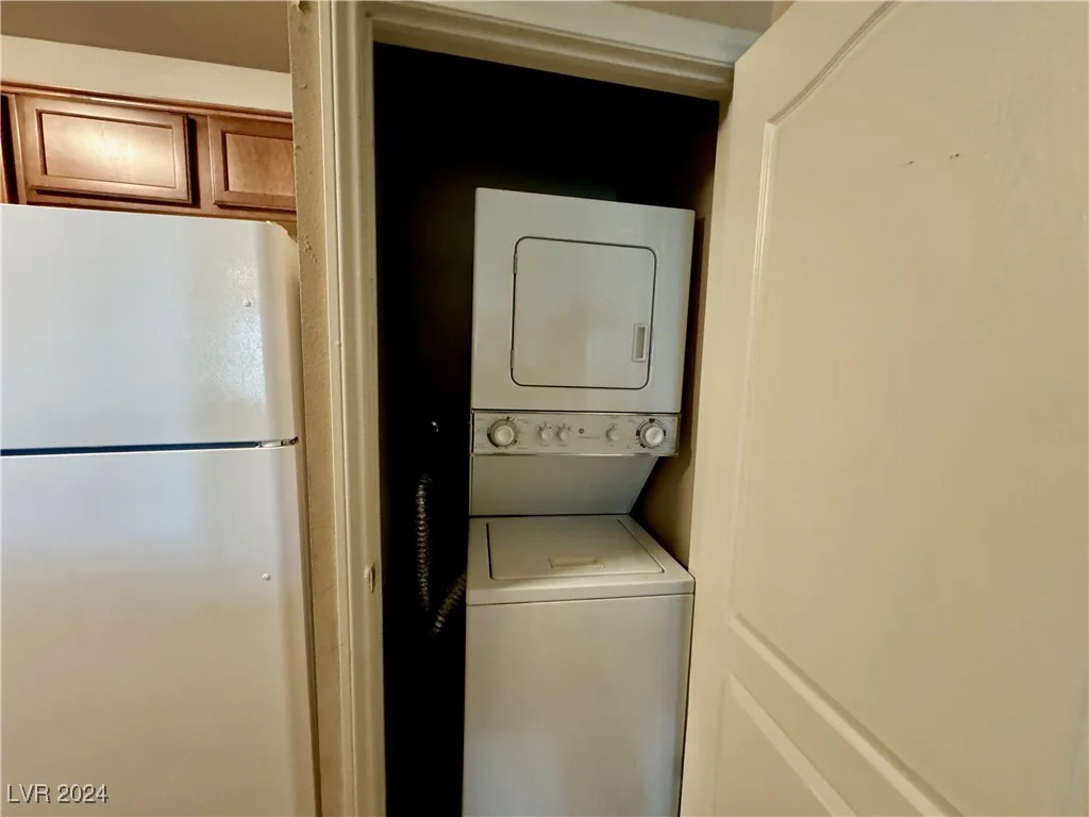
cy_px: 408
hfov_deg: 102.1
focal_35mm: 14
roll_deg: -1.6
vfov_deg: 85.7
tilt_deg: -7.9
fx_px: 440
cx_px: 544
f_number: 2.2
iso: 1000
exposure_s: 1/60
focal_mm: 2.22
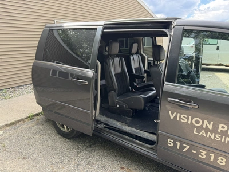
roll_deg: +1.0
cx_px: 114
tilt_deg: -10.9
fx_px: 159
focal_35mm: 24
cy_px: 86
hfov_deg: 71.6
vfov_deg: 56.8
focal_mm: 6.76
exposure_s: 1/407
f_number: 1.78
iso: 100
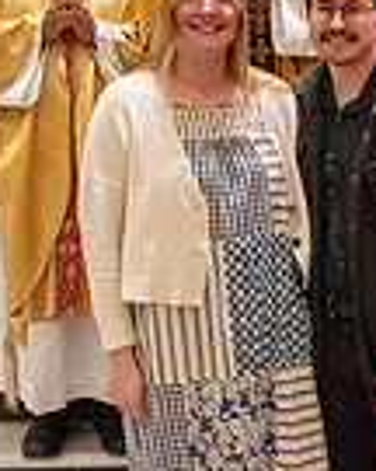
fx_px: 1113
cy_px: 181
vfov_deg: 23.8
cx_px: 282
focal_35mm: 80
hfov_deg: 19.0
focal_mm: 25.5
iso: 5000
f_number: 8
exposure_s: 1/60
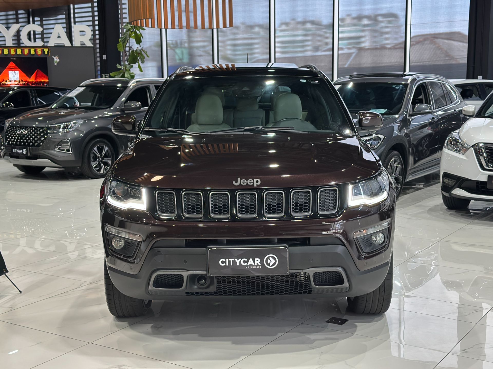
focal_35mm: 48
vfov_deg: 30.3
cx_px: 246
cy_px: 184
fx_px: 684
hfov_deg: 39.7
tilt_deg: -8.5
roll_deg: +0.4
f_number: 1.78
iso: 250
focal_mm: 6.86
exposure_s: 1/120
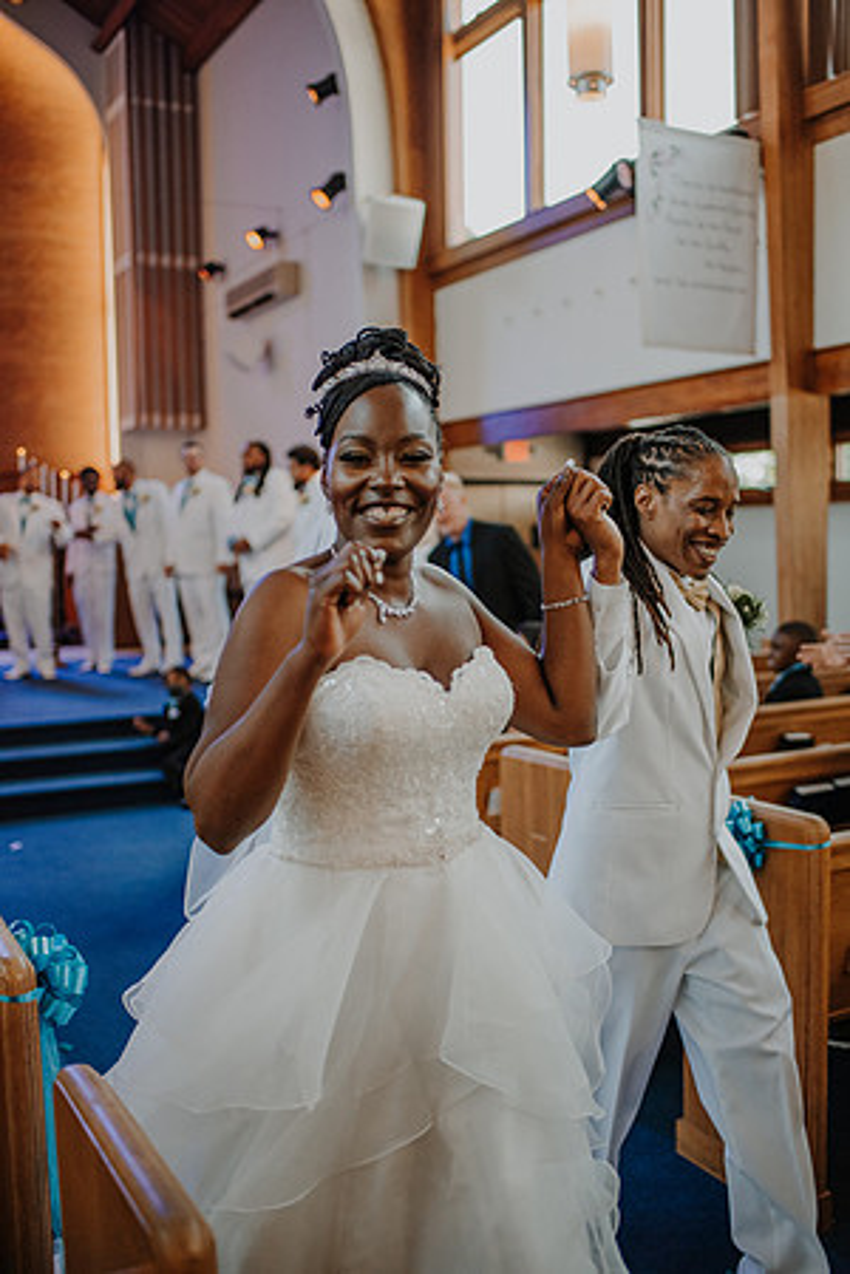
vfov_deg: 54.4
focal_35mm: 35
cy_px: 637
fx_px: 1239
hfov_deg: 37.9
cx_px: 425
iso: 1400
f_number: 1.8
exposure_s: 1/1250
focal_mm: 35
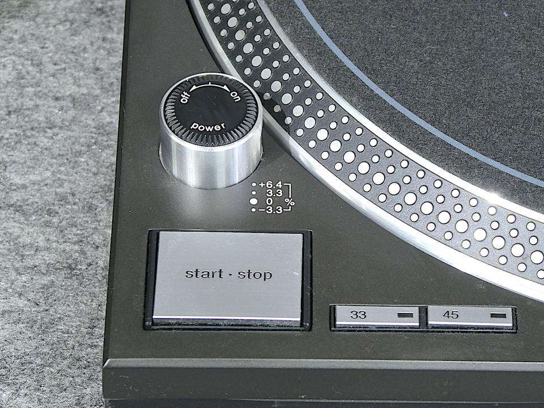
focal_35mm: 151
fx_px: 2373
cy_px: 204
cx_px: 272
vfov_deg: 9.8
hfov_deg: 13.1
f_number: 5.4
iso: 200
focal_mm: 27.1
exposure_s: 1/2
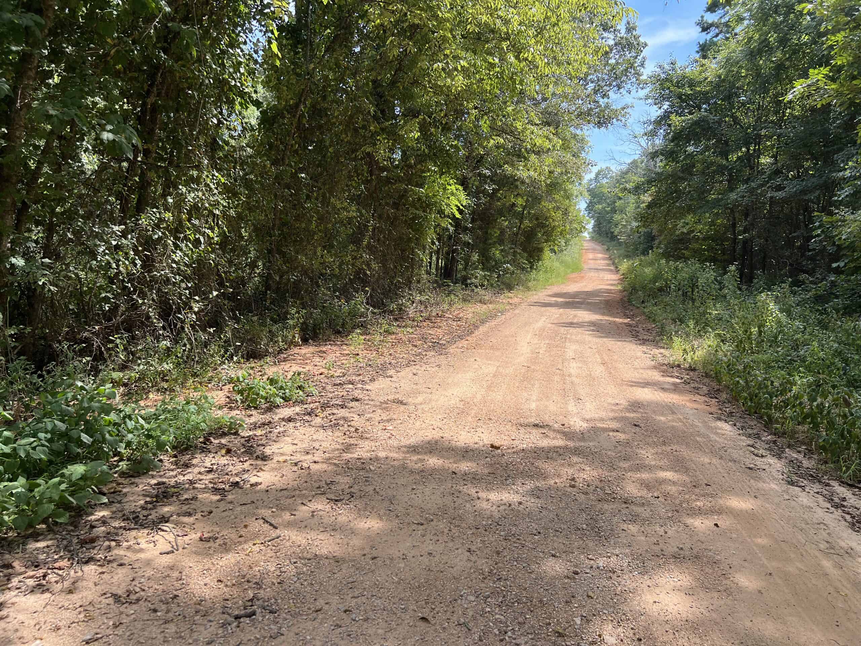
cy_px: 323
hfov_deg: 67.3
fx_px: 647
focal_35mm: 26
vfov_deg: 53.1
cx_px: 430
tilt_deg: -4.2
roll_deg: -3.3
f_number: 1.5
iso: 50
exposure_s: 1/1089
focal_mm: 5.7
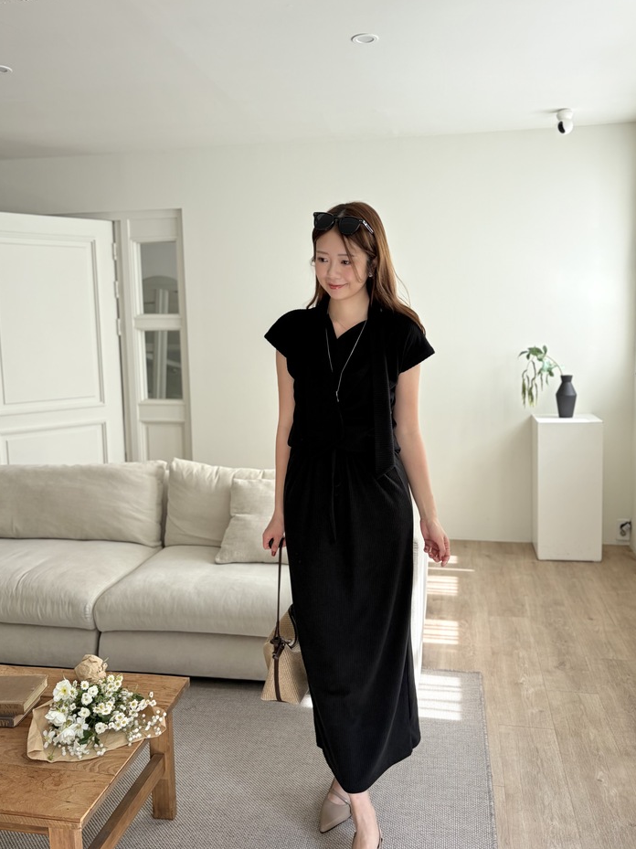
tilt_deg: -6.4
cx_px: 323
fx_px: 686
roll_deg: +2.6
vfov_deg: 63.4
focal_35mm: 28
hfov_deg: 49.7
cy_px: 409
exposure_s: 1/132
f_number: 1.6
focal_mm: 5.96
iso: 32
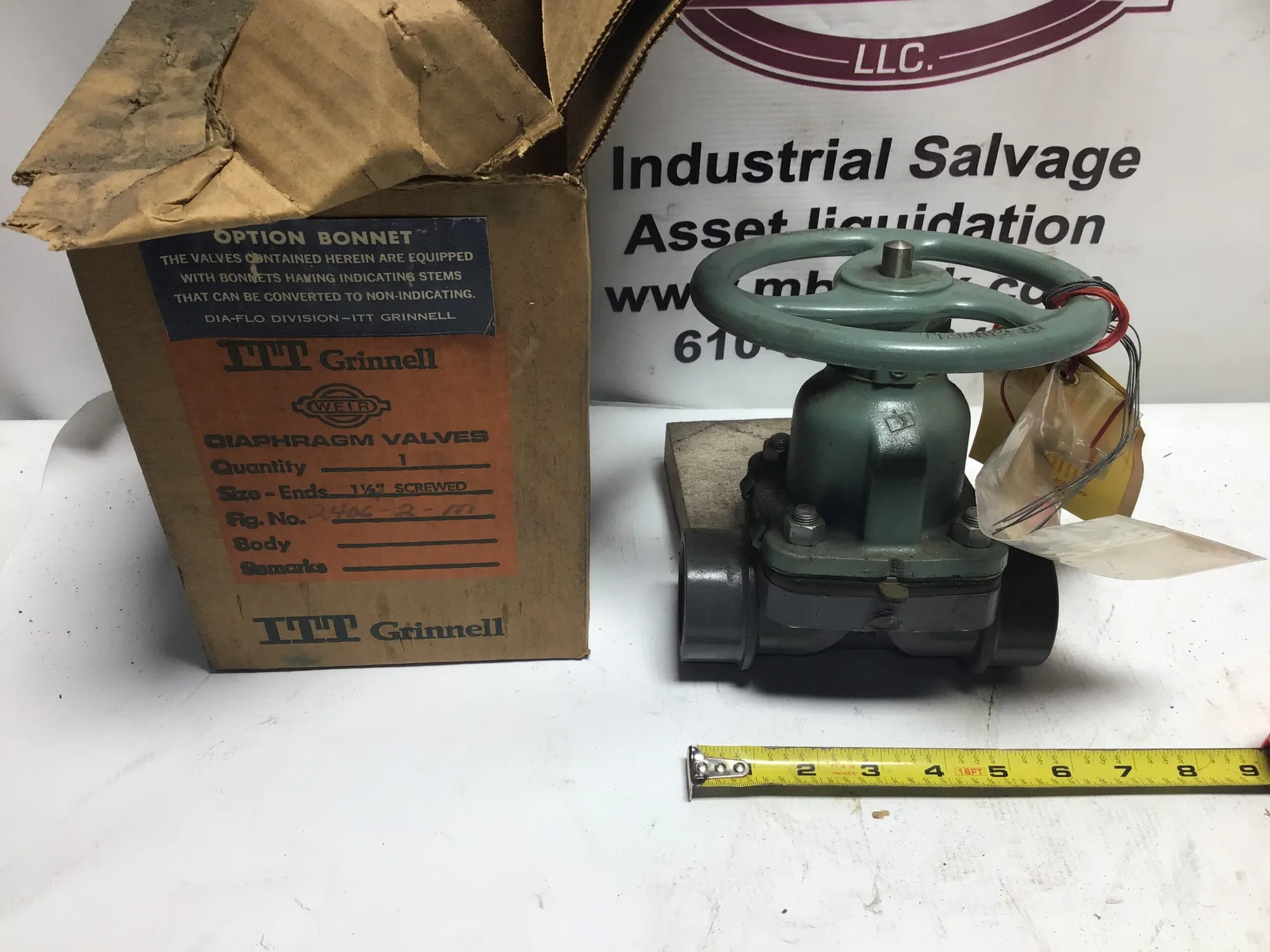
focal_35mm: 31
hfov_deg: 58.4
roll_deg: -2.6
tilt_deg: -44.4
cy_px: 476
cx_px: 635
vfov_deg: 45.4
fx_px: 1137
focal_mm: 3.3
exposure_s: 1/120
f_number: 2.4
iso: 32
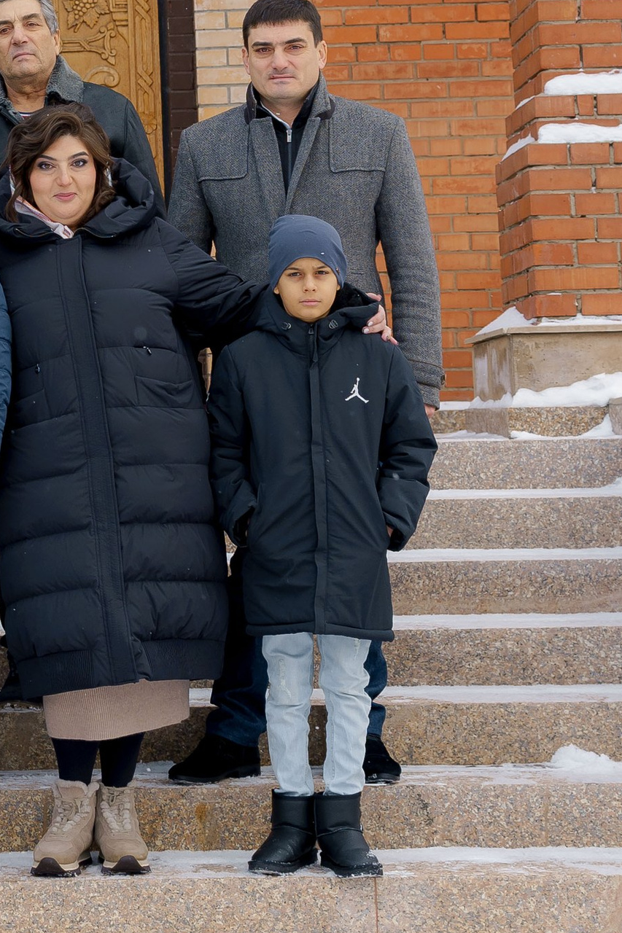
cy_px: 106
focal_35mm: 108
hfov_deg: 12.3
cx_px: -174
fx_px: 2800
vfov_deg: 18.6
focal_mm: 36
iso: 250
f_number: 4
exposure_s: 1/250
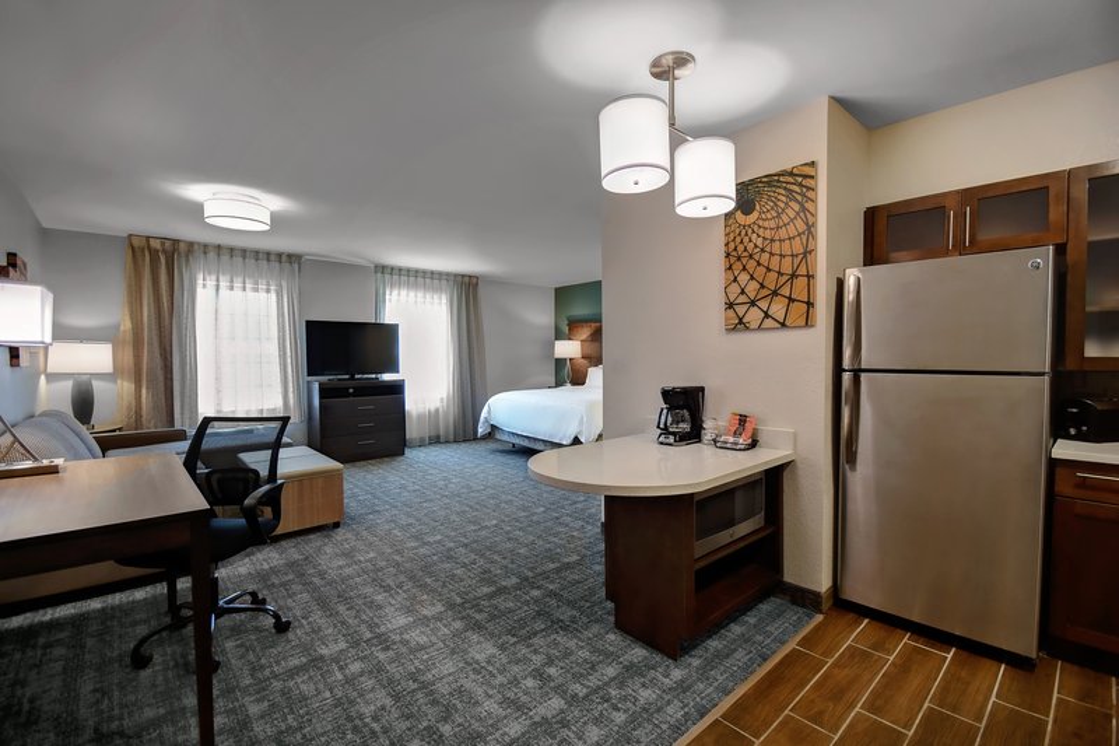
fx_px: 466
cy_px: 373
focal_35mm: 15
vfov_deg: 77.3
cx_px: 560
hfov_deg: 100.4
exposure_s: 1/8
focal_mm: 10
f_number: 7.1
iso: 250
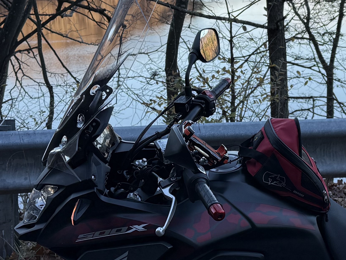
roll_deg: +2.6
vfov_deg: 17.7
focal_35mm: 83
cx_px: 286
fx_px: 830
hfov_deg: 23.2
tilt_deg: -10.3
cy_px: 89
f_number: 1.78
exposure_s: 1/979
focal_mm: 6.76
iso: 100
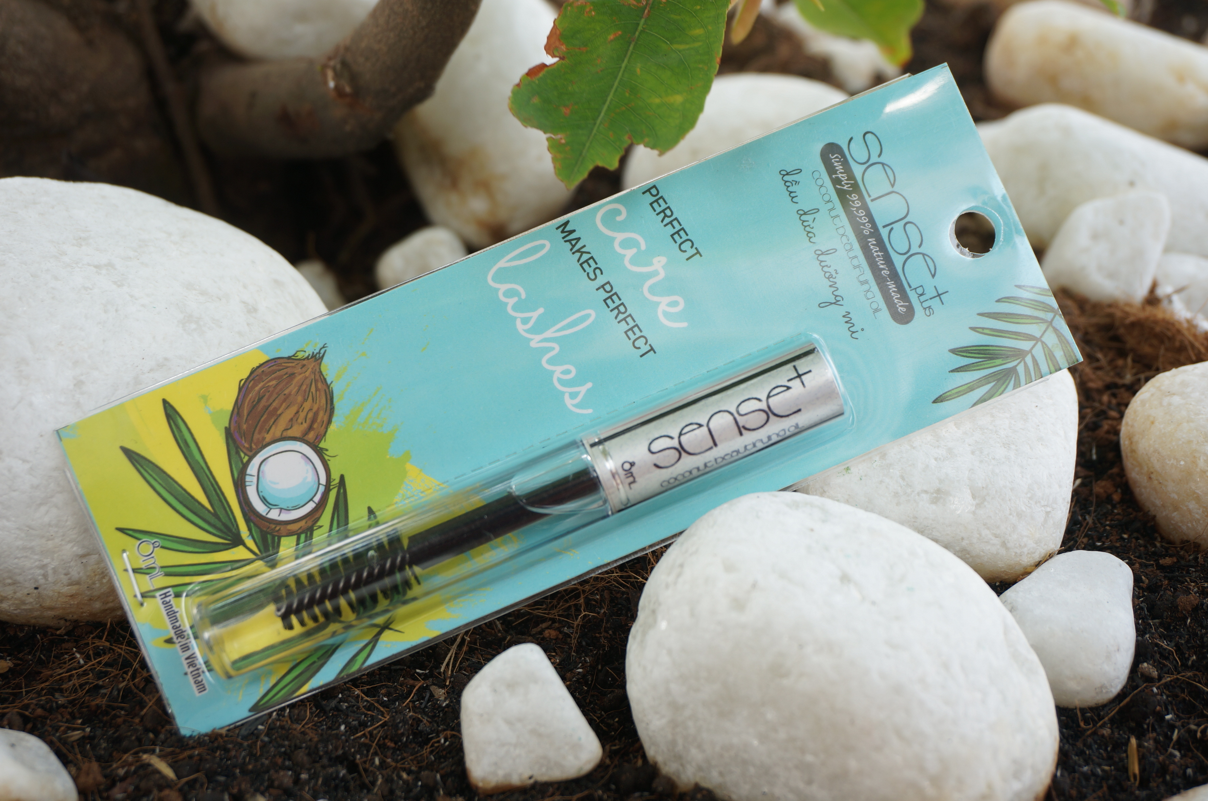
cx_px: 604
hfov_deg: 36.9
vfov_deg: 25.0
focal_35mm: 54
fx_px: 1809
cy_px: 400
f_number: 5.6
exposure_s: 1/100
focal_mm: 36
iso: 100
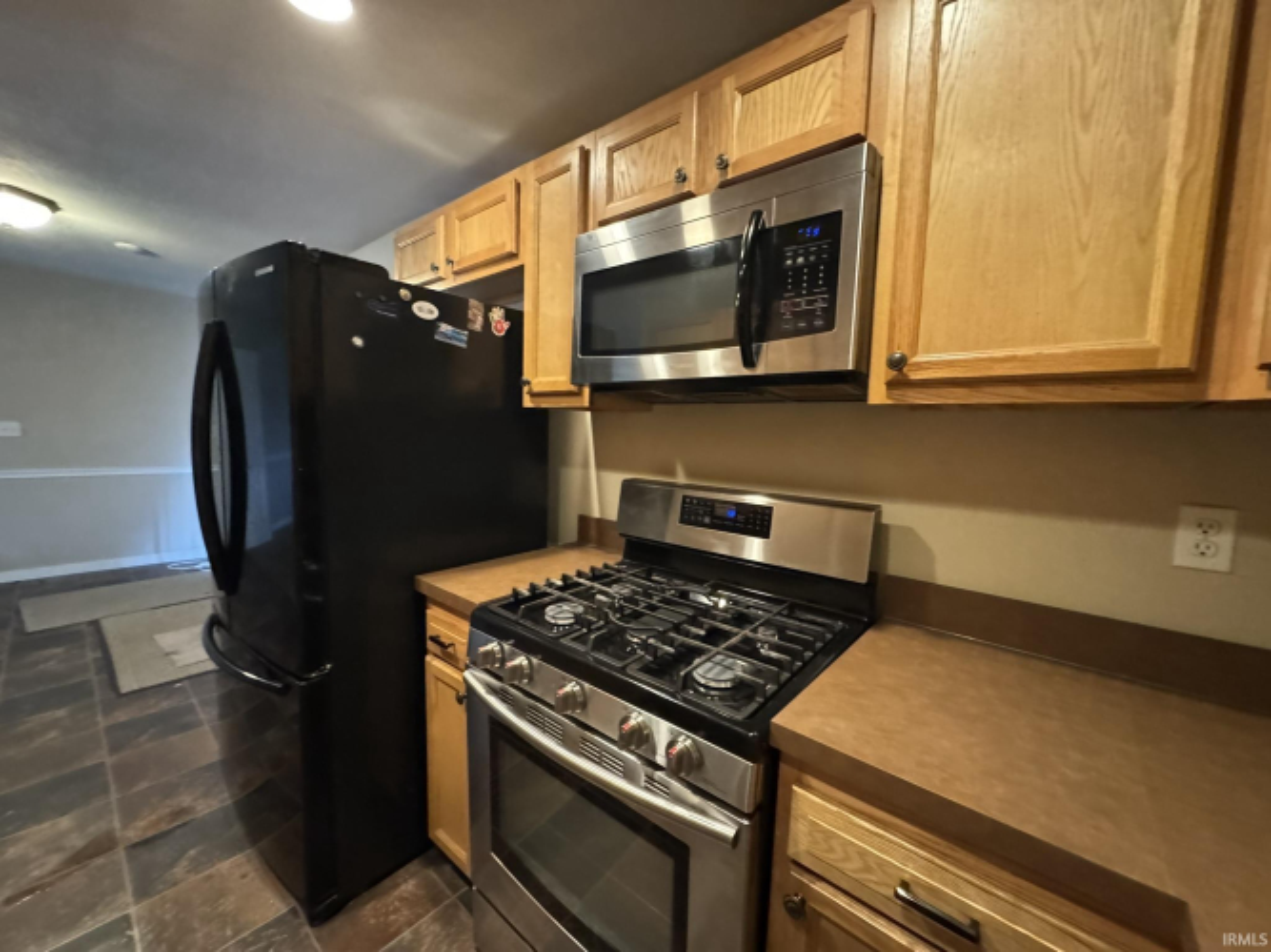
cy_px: 476
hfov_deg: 102.1
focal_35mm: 14
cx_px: 636
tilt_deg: -4.8
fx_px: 514
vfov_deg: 85.7
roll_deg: -1.5
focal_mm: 2.22
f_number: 2.2
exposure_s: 1/40
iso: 1250
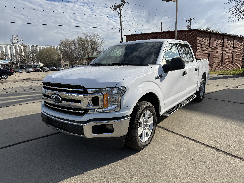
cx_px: 122
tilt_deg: -9.8
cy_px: 92
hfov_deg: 71.6
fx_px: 169
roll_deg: +1.7
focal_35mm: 24
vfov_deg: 56.8
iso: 80
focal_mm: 6.76
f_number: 1.78
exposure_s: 1/5319
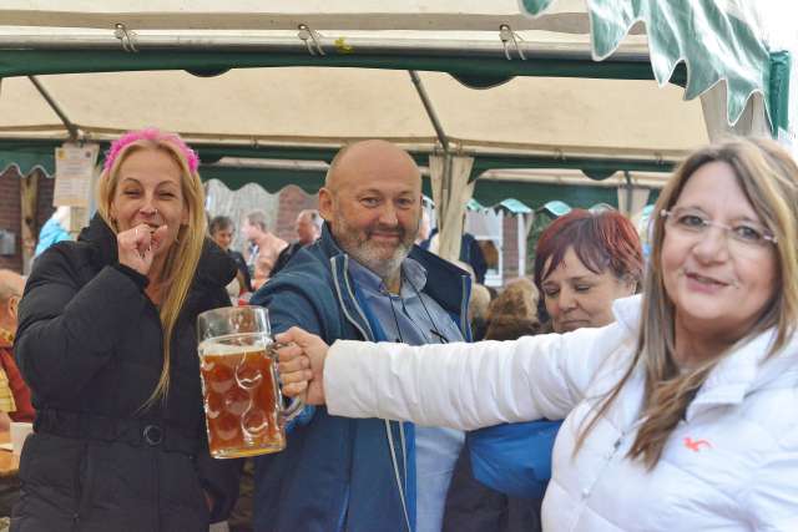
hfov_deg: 28.8
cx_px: 399
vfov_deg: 19.5
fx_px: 1552
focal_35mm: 70
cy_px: 266
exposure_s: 1/400
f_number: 5
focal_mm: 70
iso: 5000
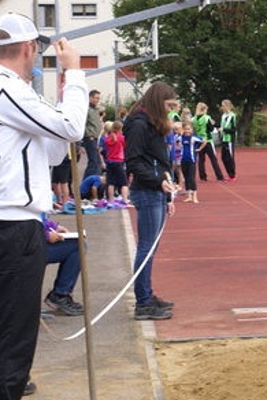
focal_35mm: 125
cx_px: 348
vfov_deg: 16.4
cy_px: 162
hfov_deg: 10.7
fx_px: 1388
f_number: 5.6
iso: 100
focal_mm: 45
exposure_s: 1/160
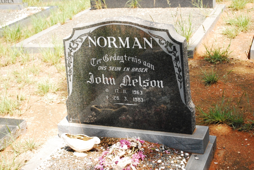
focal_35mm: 60
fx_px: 424
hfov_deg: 33.4
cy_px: 85
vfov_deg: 22.7
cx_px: 127
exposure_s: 1/2500
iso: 1600
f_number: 5.3
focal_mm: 40
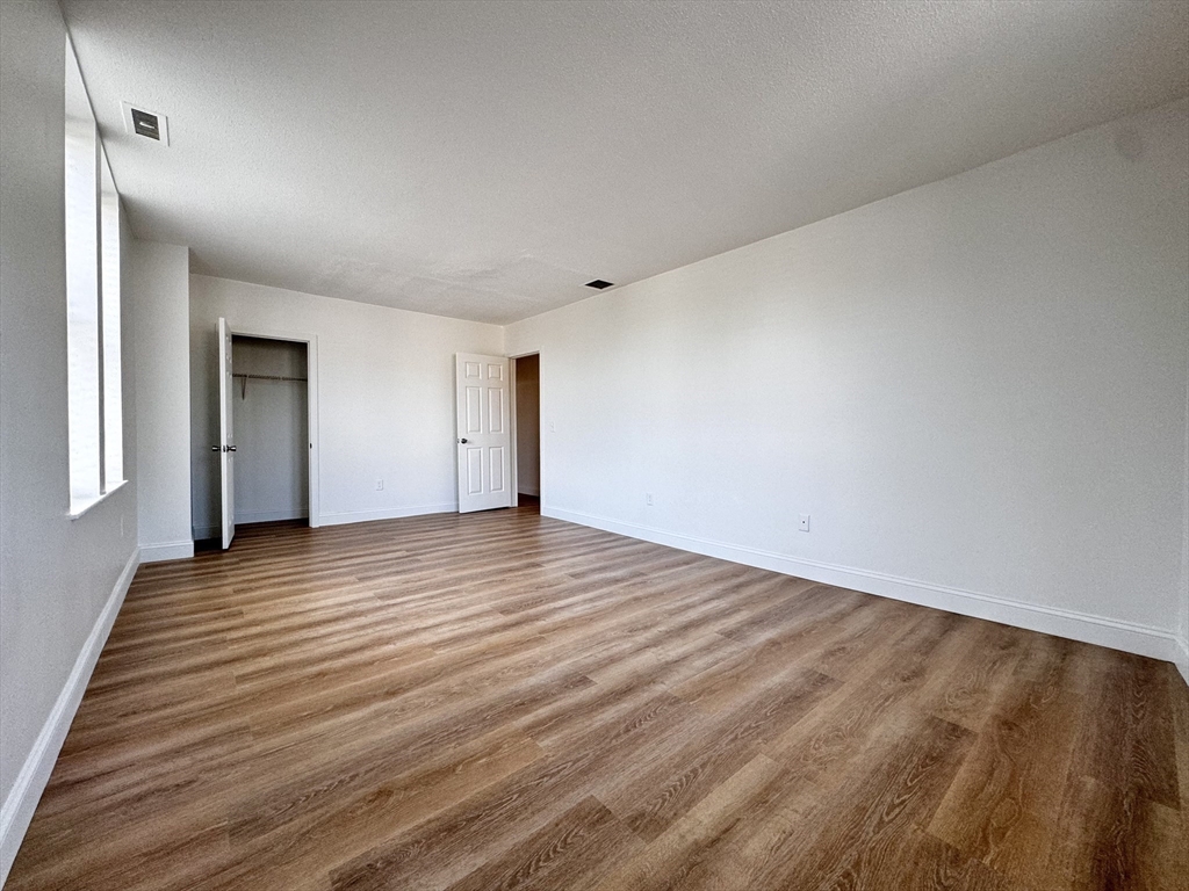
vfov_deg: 85.7
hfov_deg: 102.1
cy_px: 446
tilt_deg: -2.3
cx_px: 594
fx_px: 481
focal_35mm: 14
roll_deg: -0.5
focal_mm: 2.22
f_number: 2.2
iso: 125
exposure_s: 1/99
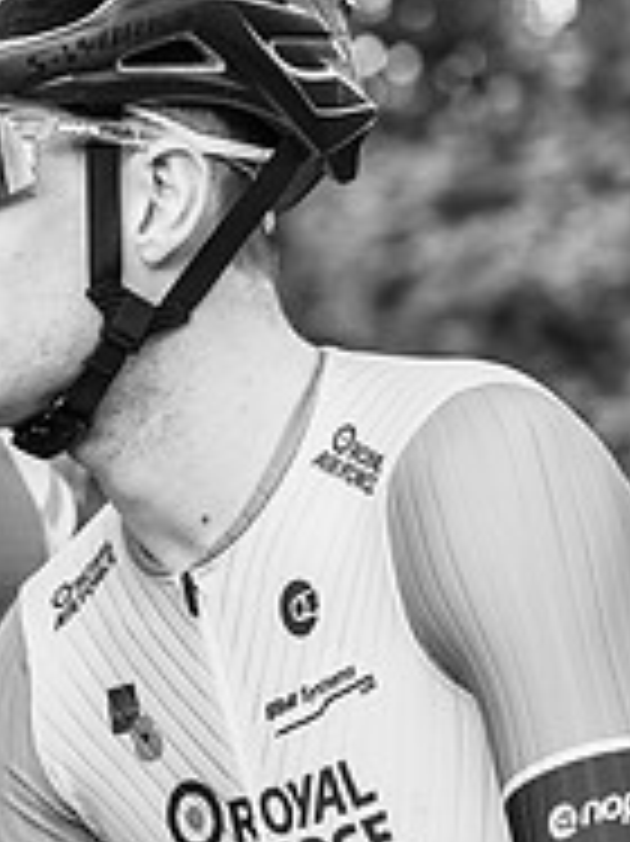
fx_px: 6098
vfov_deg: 7.9
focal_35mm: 251
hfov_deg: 5.9
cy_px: 371
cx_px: -78
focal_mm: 70
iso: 200
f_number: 3.2
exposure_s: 1/640
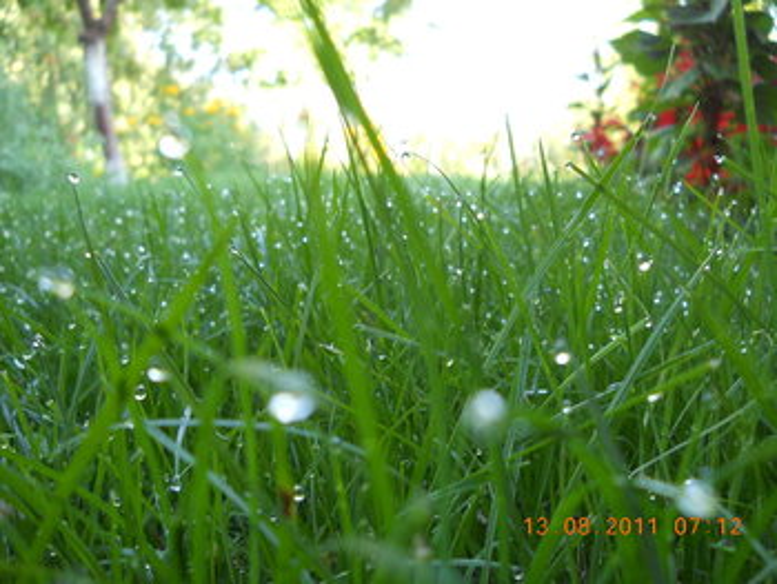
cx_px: 388
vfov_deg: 35.2
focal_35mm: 41
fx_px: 921
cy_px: 292
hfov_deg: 45.7
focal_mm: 6.72
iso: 80
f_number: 3.1
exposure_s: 1/30
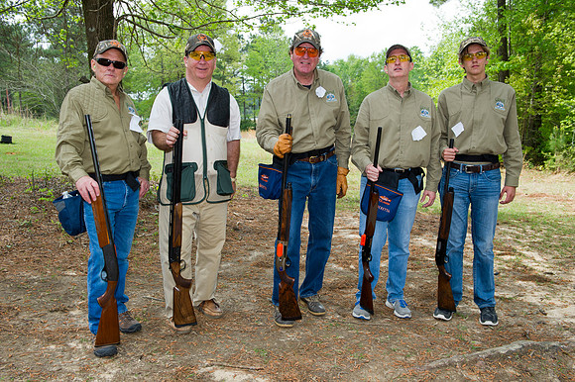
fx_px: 511
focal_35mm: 32
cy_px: 191
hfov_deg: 58.7
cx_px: 288
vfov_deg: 41.1
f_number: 7.1
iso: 400
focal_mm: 32
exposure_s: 1/320
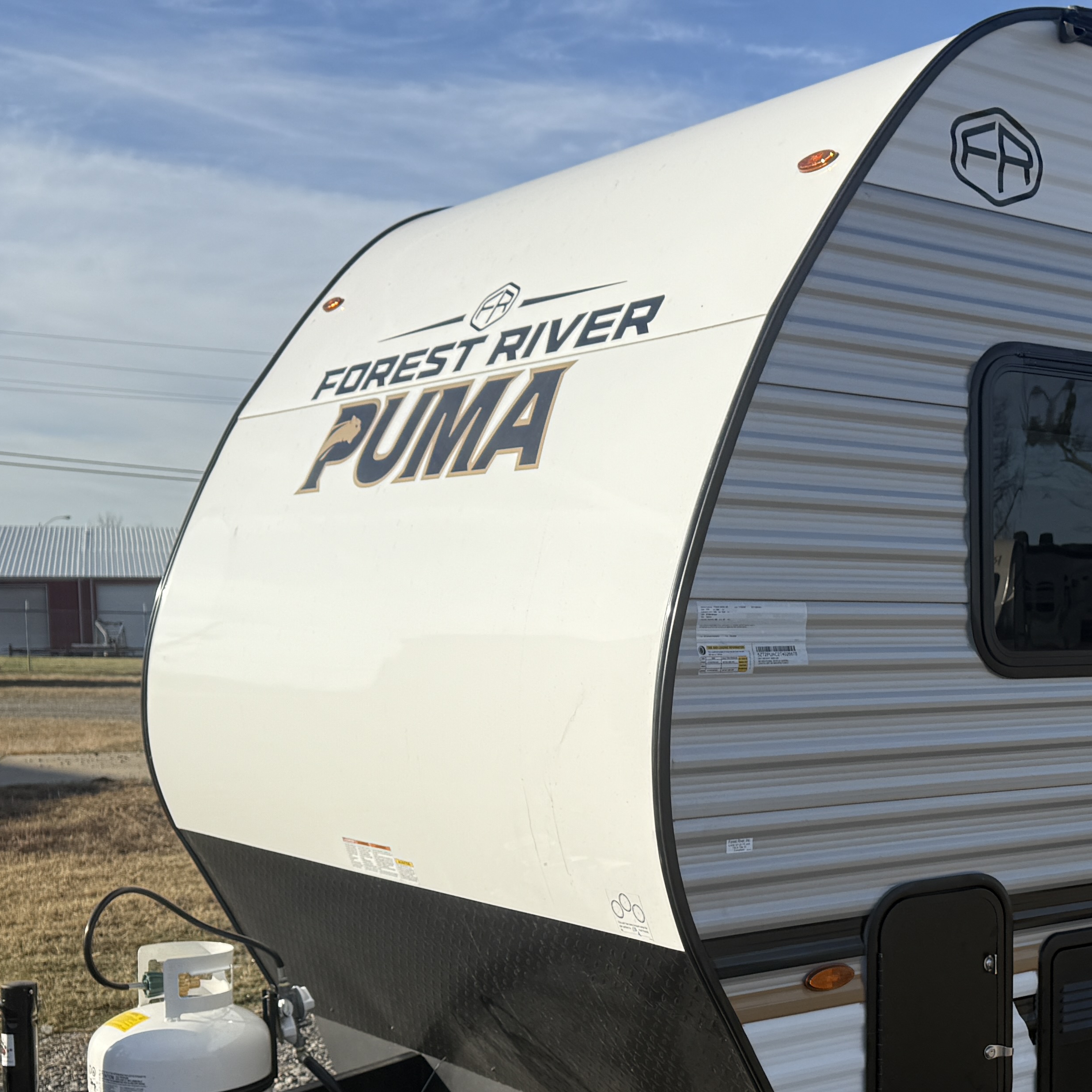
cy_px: 741
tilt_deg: -5.2
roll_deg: +1.1
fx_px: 1749
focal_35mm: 49
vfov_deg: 34.3
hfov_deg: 32.7
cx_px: 1011
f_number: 1.78
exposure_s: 1/5714
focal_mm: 6.76
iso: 80
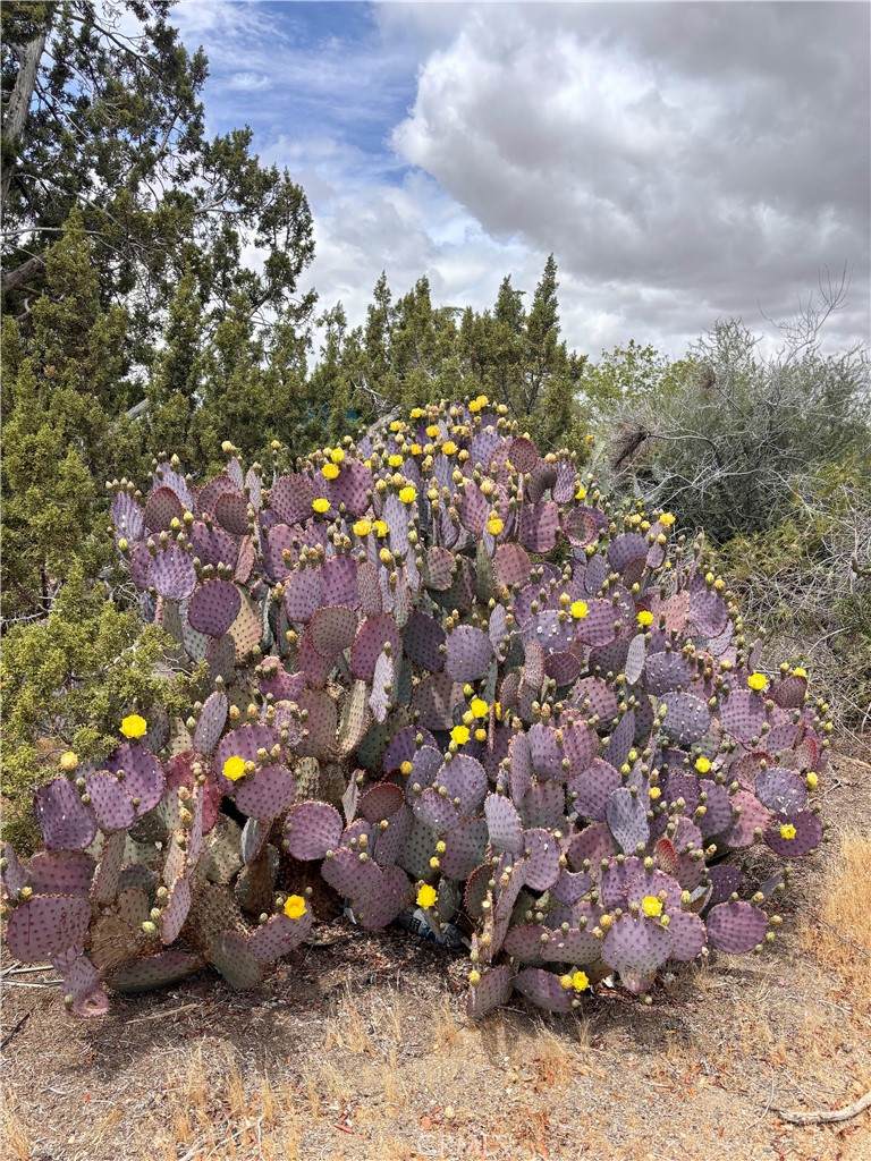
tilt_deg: -4.5
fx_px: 872
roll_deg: +0.2
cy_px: 580
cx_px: 436
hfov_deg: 53.1
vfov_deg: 67.3
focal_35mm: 26
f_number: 1.6
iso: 50
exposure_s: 1/2342
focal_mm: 5.96
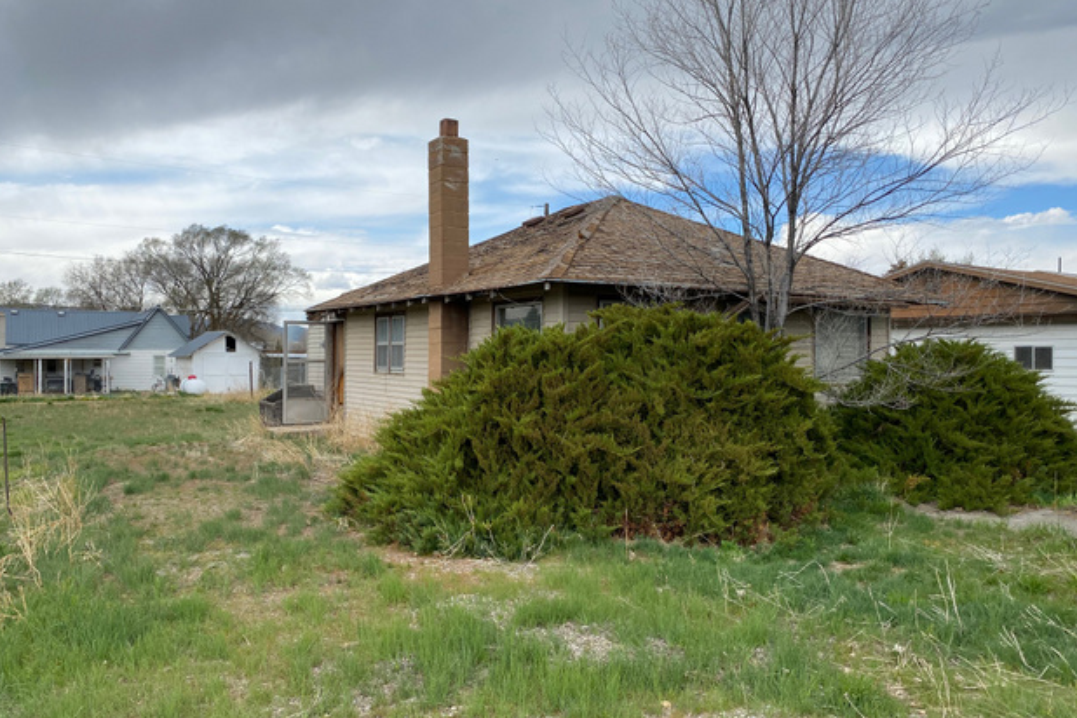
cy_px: 373
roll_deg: -0.8
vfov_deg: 46.4
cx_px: 545
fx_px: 838
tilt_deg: -0.4
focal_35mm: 28
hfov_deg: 65.5
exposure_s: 1/2028
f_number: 1.8
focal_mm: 4.25
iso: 32
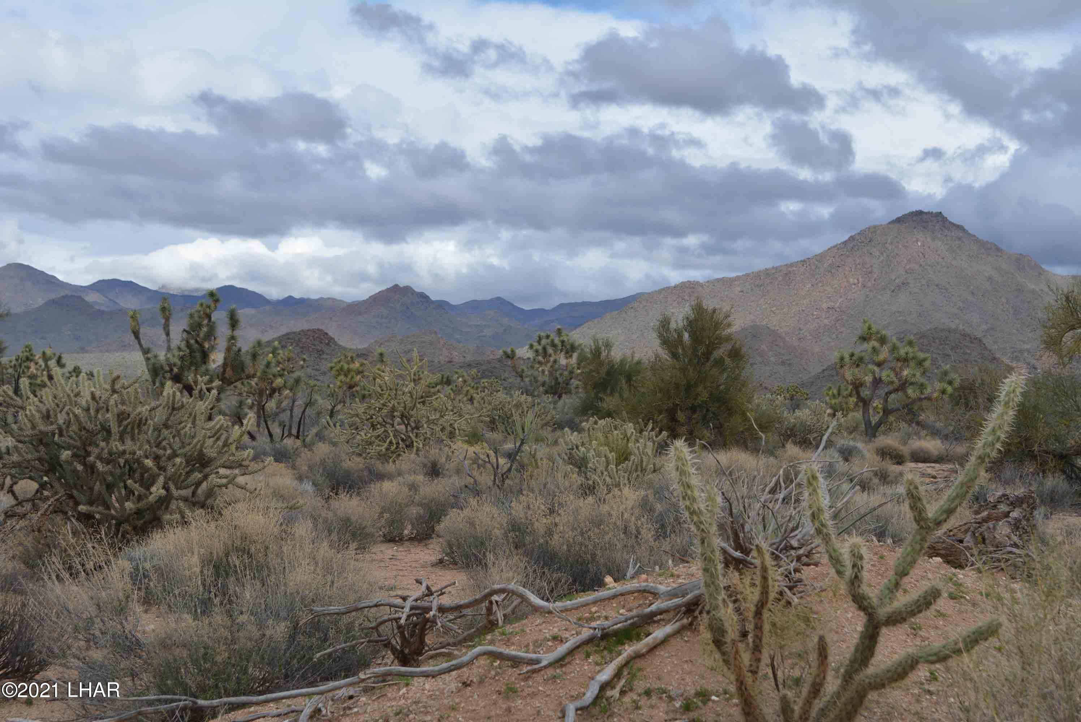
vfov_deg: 25.8
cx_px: 540
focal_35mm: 52
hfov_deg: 37.8
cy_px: 361
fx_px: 1578
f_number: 9
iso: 100
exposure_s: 1/320
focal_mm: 35
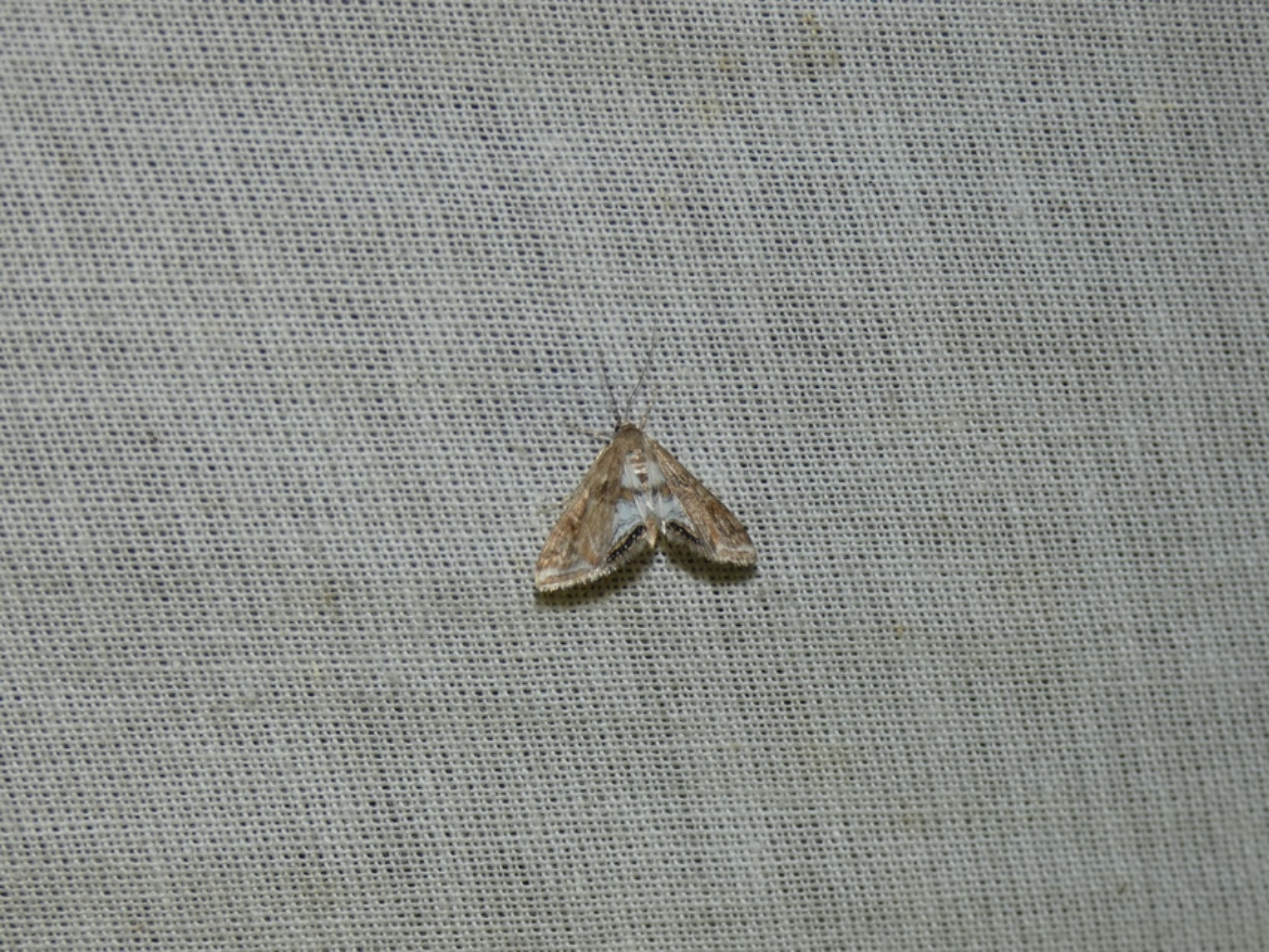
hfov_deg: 19.3
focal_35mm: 102
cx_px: 634
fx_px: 3740
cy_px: 476
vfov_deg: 14.5
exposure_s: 1/60
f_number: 4.9
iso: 80
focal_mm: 18.3
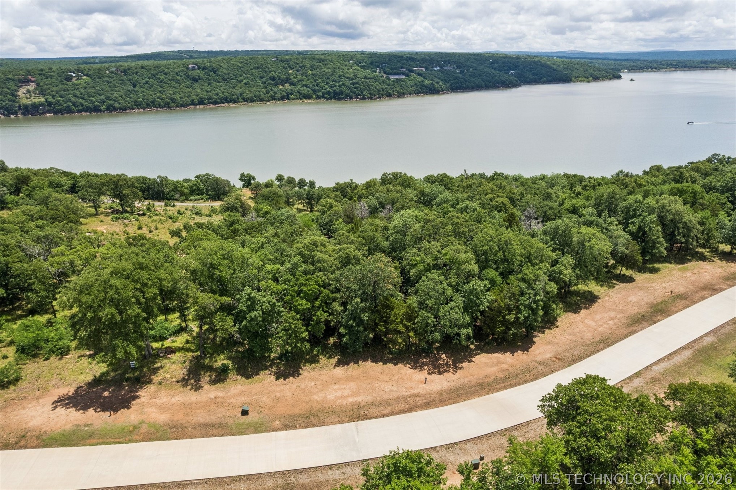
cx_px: 368
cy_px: 245
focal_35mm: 22
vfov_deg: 57.2
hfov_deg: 78.6
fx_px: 450
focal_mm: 8.4
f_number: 2.8
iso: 120
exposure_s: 1/2000
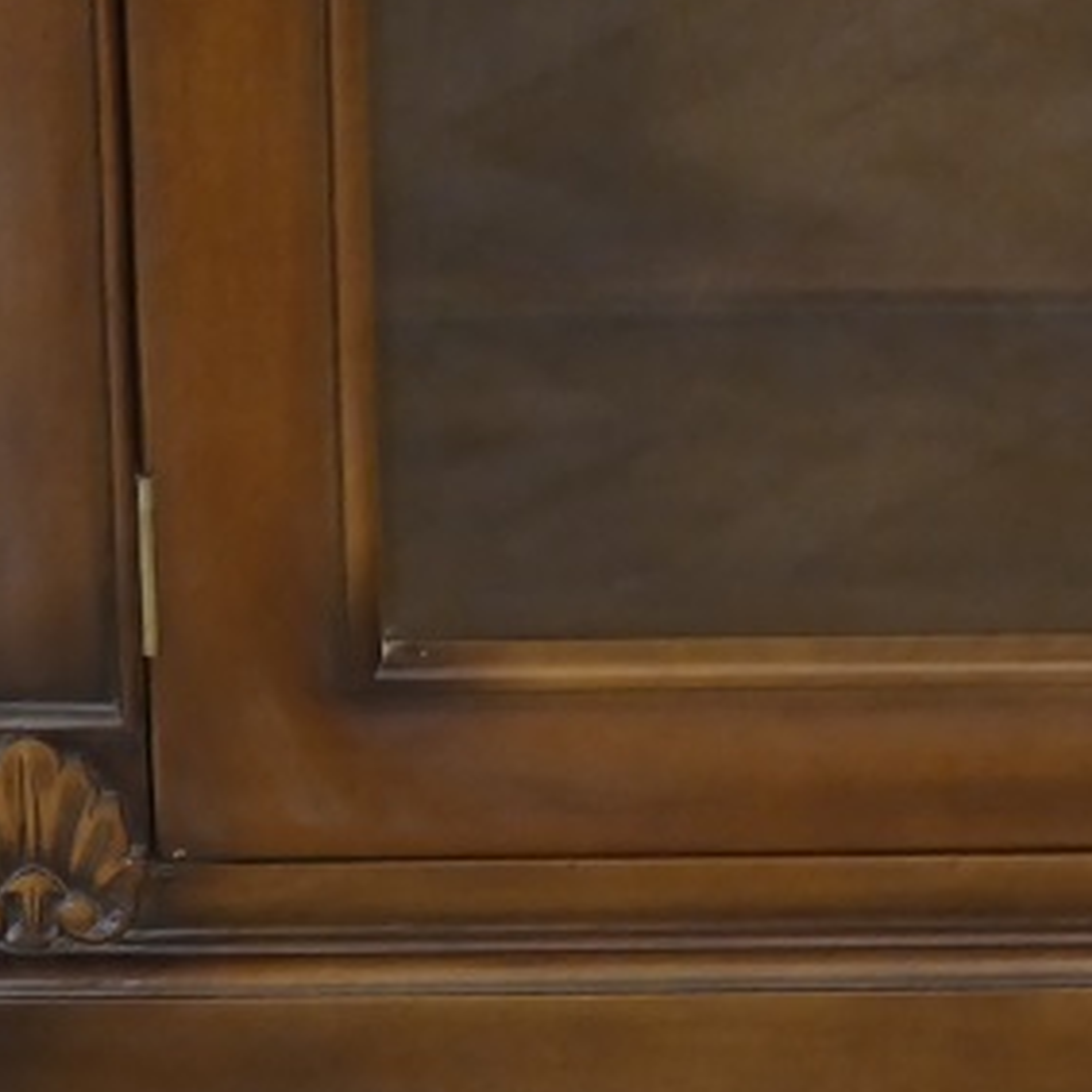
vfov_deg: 5.6
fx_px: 11064
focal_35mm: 310
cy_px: -54
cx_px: 1648
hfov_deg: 5.6
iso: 1250
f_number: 3.8
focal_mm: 31.44
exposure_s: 1/25
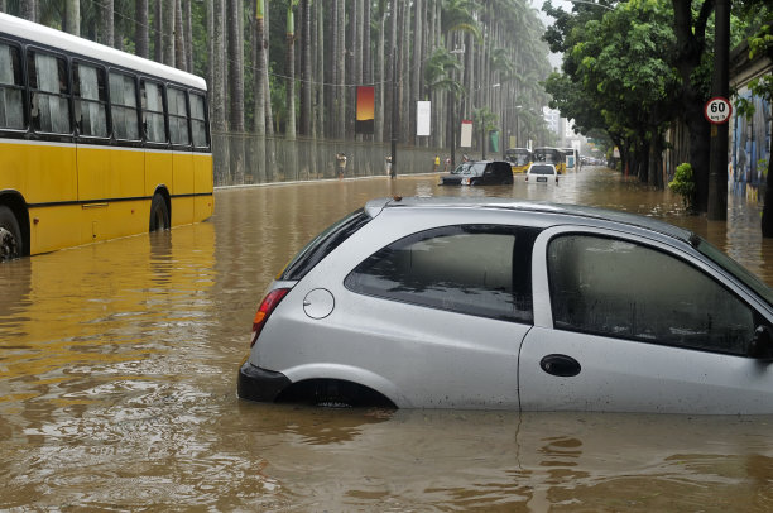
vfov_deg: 25.7
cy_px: 256
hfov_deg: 37.9
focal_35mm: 52
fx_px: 1126
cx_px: 386
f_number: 6.7
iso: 200
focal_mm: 35
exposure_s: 1/90
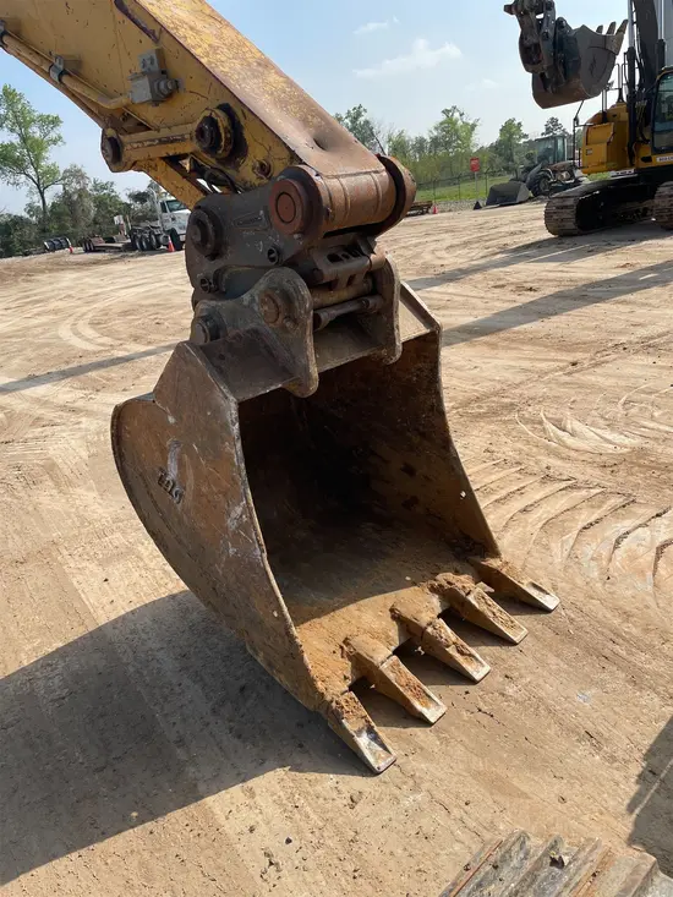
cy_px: 448
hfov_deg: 53.1
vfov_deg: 67.3
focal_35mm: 26
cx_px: 336
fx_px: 674
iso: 50
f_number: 1.6
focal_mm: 4.2
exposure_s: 1/3731
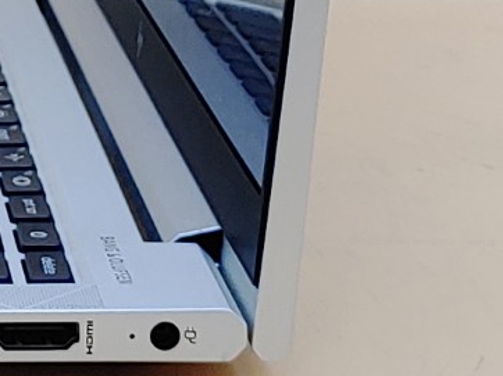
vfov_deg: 7.9
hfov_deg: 10.4
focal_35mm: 183
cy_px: -268
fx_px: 2657
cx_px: -306
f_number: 1.8
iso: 50
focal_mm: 4.36
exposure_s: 1/120
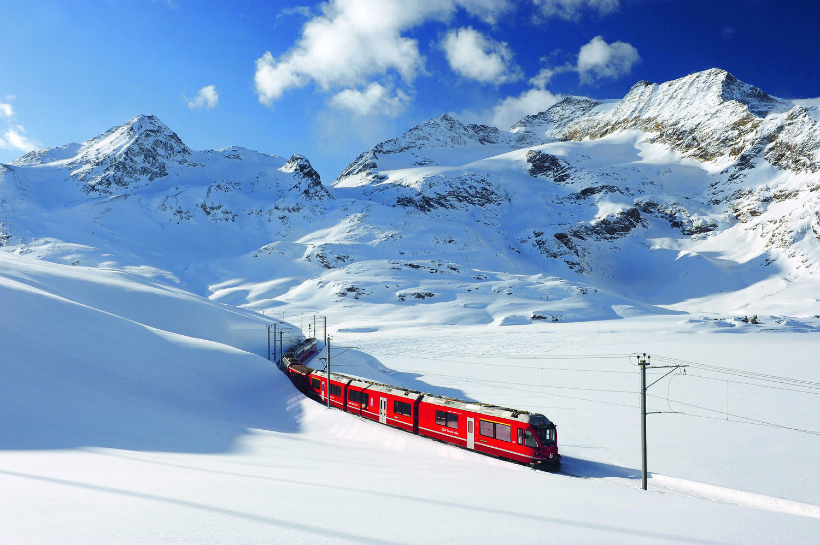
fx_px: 660
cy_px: 272
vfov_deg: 44.9
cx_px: 410
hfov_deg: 63.7
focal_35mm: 29
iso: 320
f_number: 13
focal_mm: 29
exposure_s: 1/250
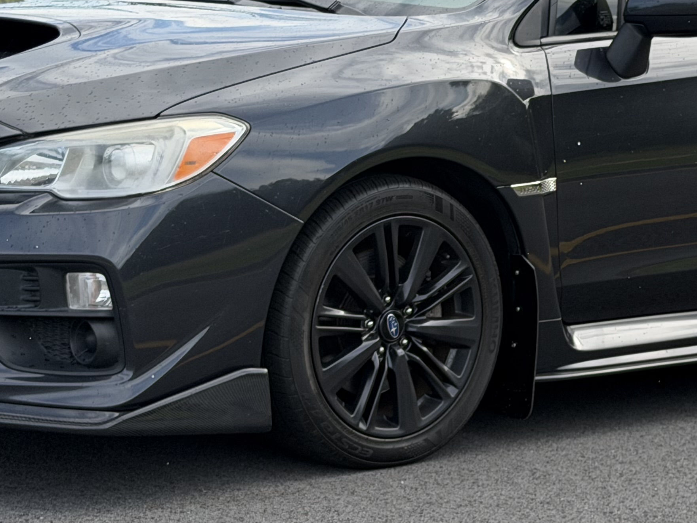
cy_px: 258
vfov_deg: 13.5
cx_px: 450
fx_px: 2215
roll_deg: -0.2
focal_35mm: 110
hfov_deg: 17.8
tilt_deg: -8.4
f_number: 1.78
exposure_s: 1/1838
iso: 80
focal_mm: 6.76
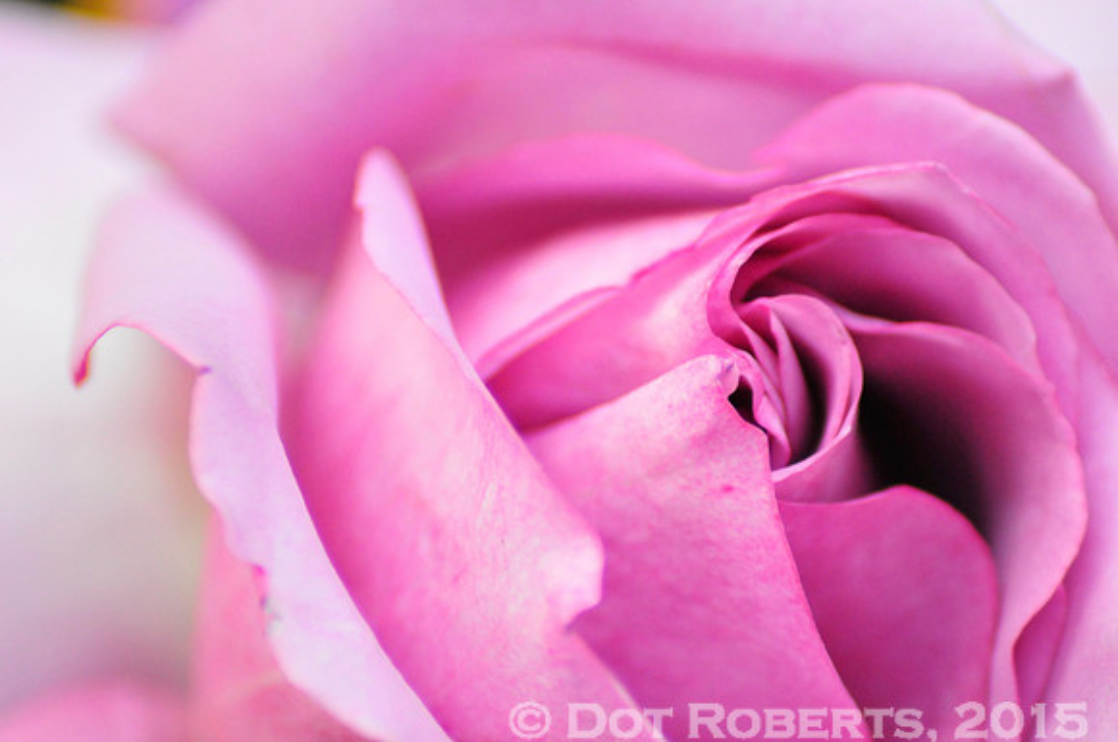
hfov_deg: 4.6
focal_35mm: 450
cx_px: 559
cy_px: 371
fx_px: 13955
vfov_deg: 3.0
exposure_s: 1/320
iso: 1600
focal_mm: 300
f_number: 9
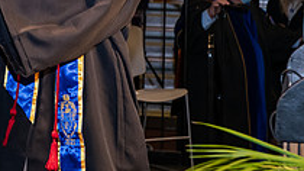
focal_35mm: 179
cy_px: -59
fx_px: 1443
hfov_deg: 11.8
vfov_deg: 6.7
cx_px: -71
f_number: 6.3
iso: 1600
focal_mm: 62
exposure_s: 1/200
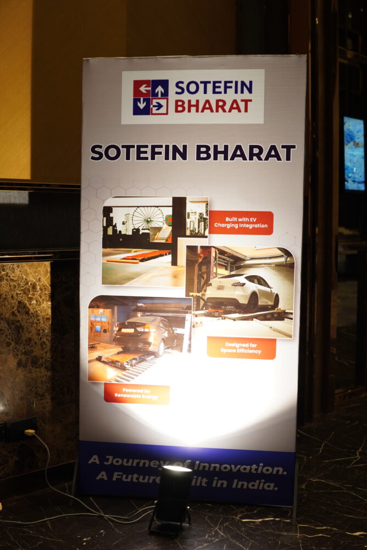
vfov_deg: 42.7
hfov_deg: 29.2
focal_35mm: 46
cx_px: 183
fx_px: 703
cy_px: 275
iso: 400
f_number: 2.2
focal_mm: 30
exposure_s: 1/100
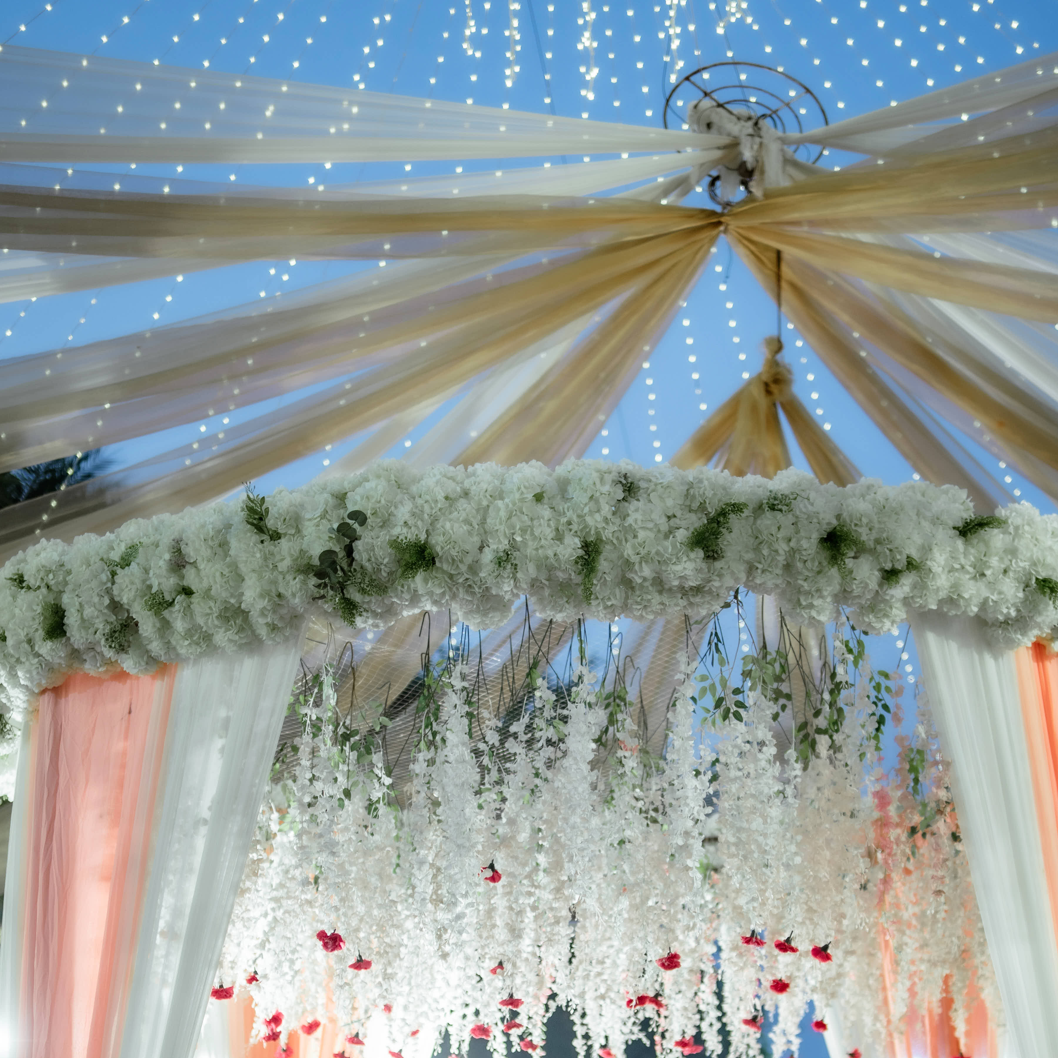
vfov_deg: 28.7
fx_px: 2006
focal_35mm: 58
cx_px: 619
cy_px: 892
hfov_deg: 29.5
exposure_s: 1/250
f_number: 1.4
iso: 320
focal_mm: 35
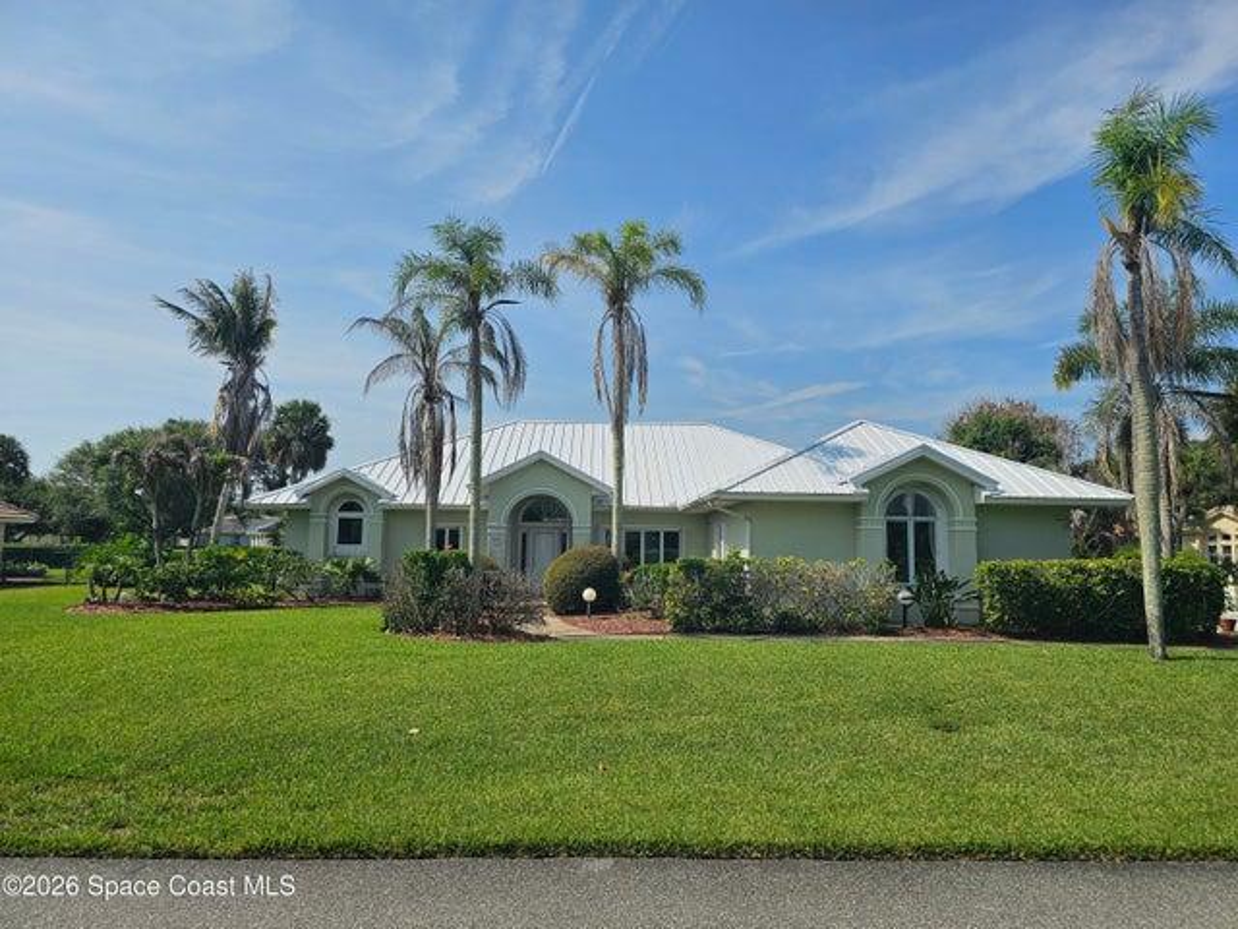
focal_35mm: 23
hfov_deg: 73.9
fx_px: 823
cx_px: 619
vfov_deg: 58.9
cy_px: 464
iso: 10
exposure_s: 1/1686
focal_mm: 6.3
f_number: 1.7
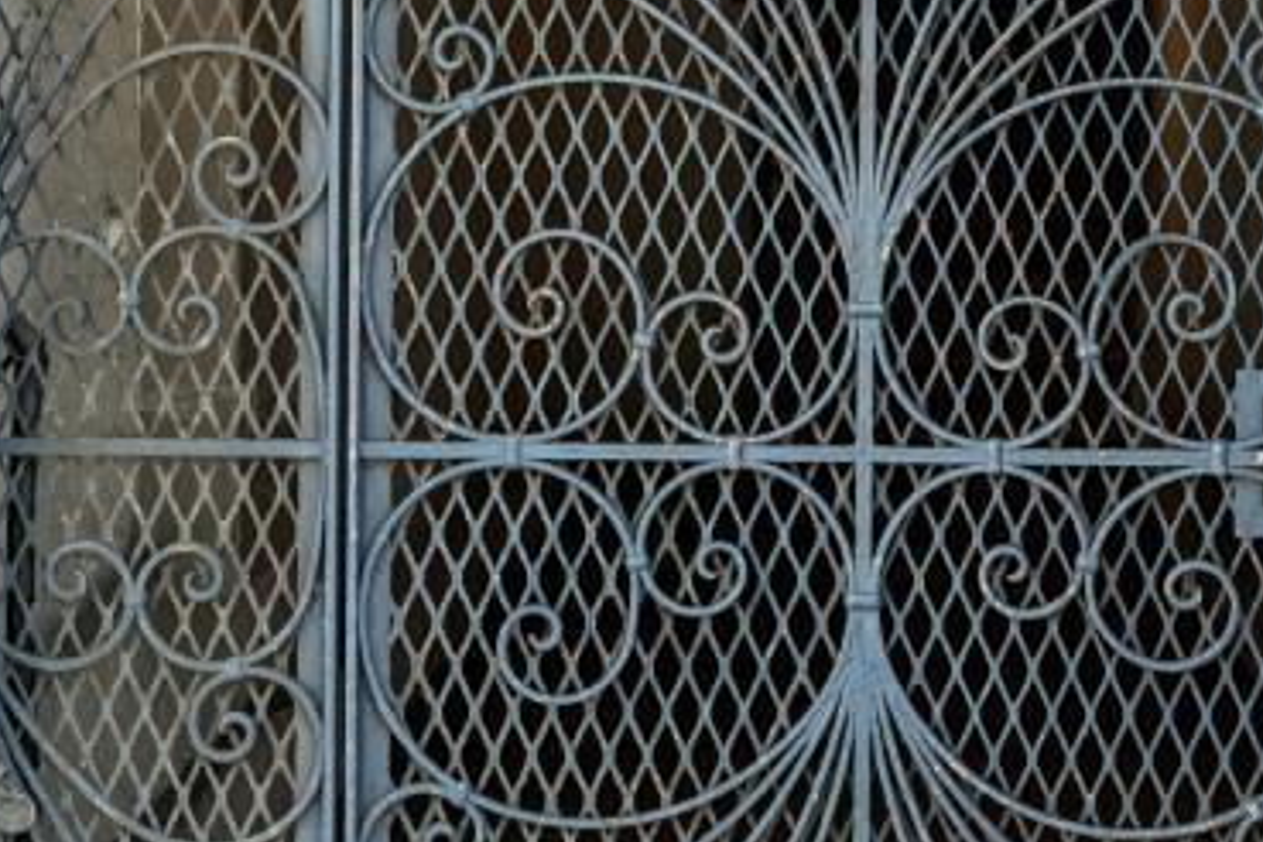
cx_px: 928
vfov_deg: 11.2
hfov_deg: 16.7
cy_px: 68
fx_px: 4280
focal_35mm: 122
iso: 400
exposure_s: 1/80
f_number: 8
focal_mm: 30
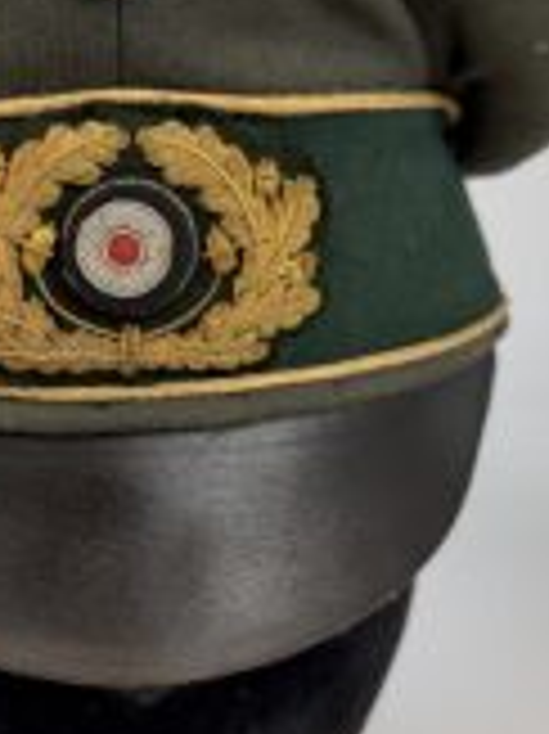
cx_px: 108
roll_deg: +1.0
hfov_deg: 24.4
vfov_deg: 32.7
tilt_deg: -18.2
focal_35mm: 59
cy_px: 365
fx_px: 1249
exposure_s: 1/50
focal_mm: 6.76
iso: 160
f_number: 1.78
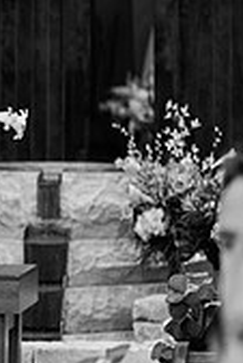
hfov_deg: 5.1
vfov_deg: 7.9
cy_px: 178
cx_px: -393
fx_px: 2647
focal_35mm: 262
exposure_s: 1/250
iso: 1600
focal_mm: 70
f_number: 2.8
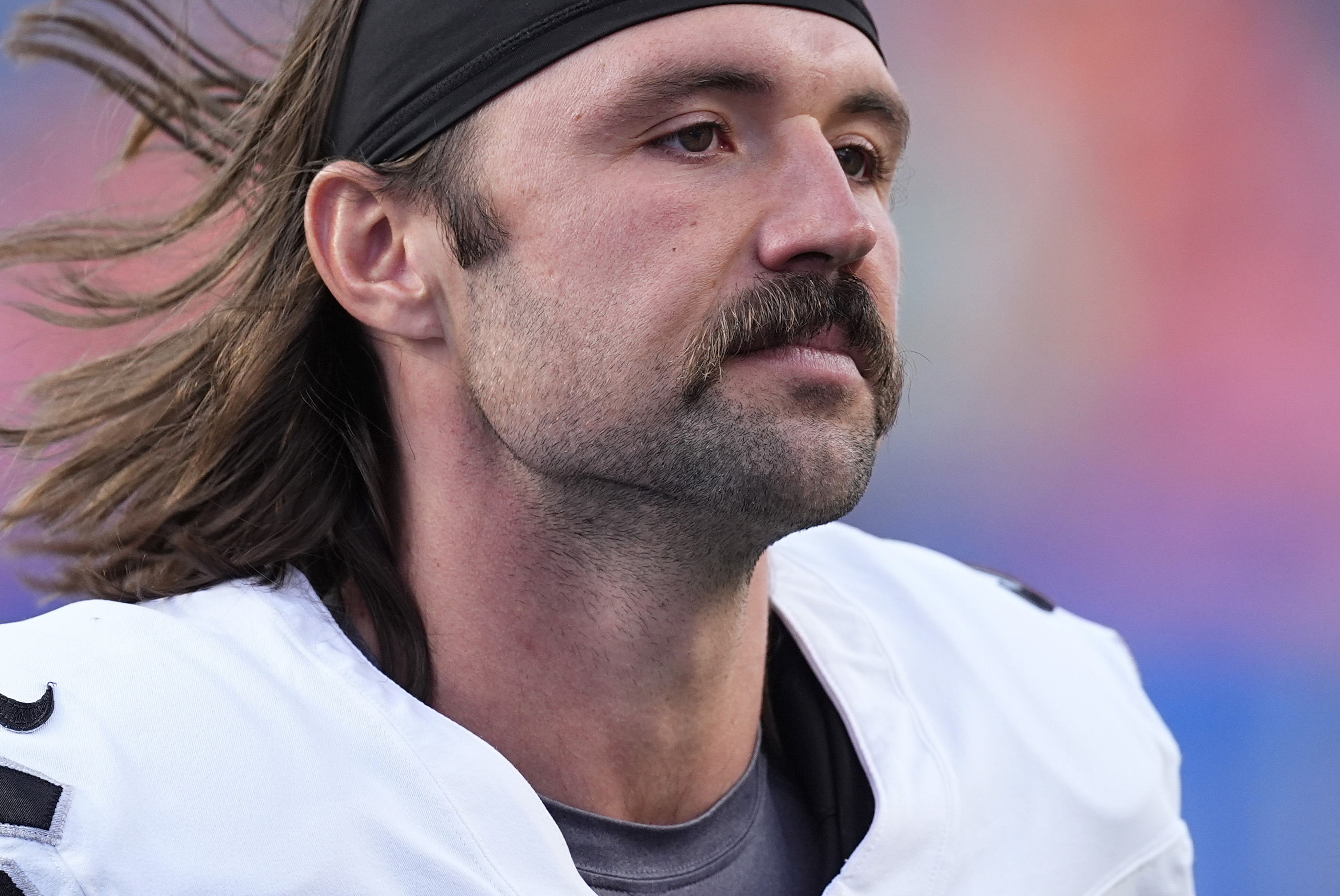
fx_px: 47132
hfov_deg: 1.6
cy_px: 369
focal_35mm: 1265
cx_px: 702
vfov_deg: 1.1
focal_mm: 600
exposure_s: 1/800
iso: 800
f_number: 4
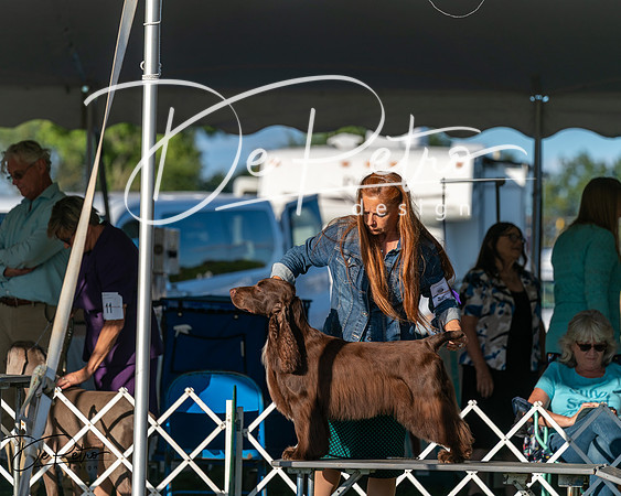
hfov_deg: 9.3
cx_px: 310
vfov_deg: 7.5
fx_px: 3807
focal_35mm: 207
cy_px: 248
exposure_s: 1/1250
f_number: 4.5
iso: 125
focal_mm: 184
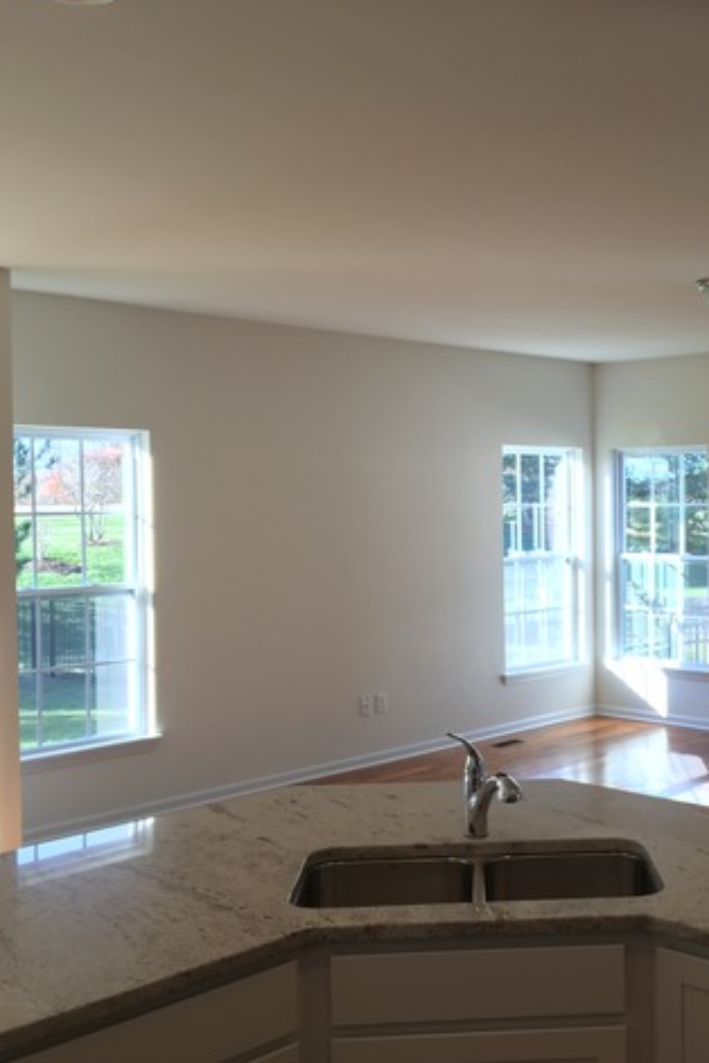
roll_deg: +1.1
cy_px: 524
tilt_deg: -0.8
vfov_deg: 47.4
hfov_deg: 31.9
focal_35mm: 41
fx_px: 1211
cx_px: 551
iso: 32
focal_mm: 4.15
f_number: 2.2
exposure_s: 1/60
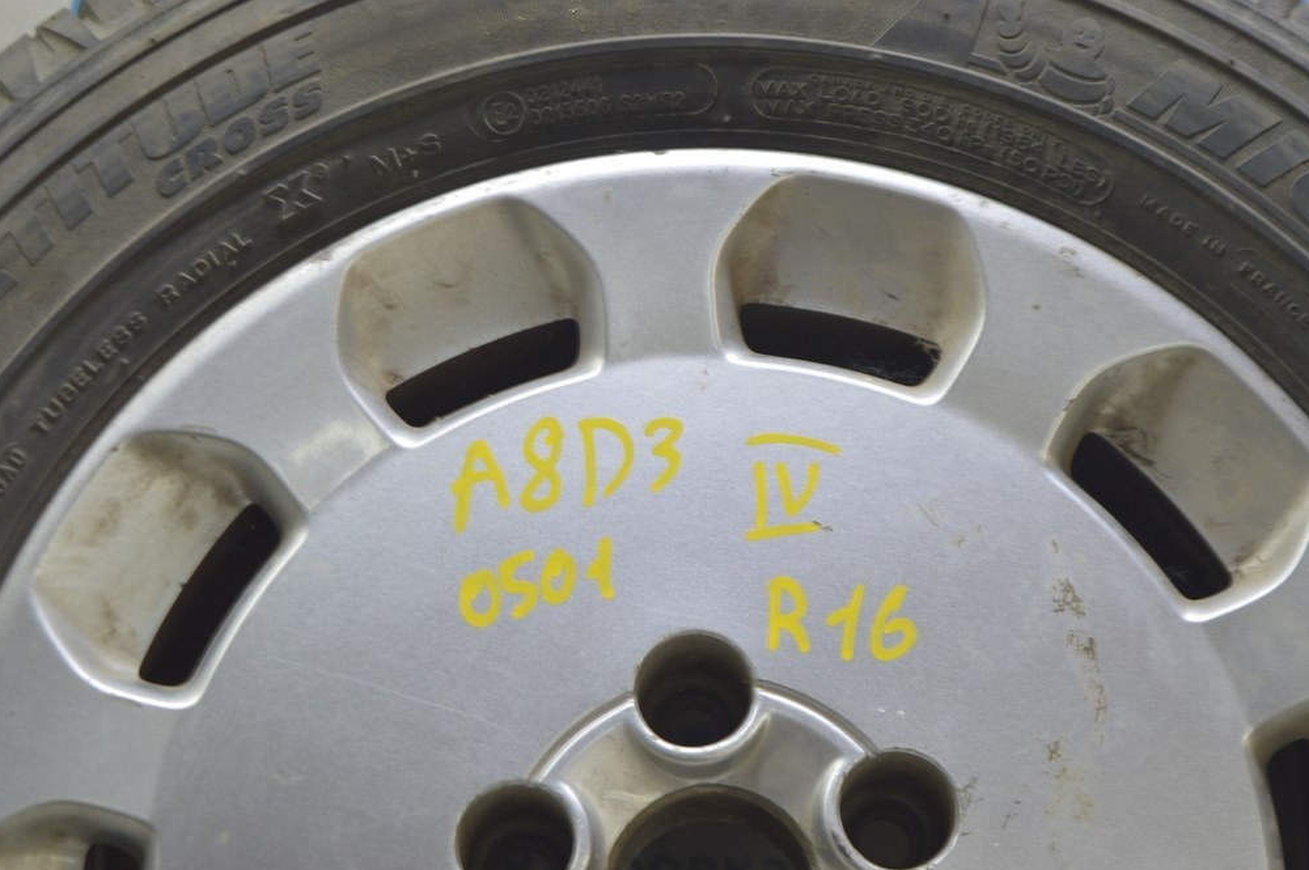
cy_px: 444
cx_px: 644
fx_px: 3070
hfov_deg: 24.1
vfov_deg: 16.1
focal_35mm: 85
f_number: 5.6
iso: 400
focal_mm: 55
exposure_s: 1/20
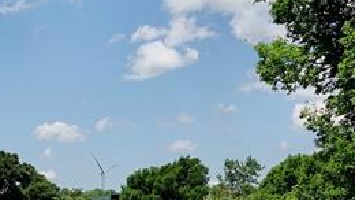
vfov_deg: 11.9
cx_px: -128
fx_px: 932
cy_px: 252
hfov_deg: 19.6
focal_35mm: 99
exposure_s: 1/800
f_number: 4
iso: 100
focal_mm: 8.8
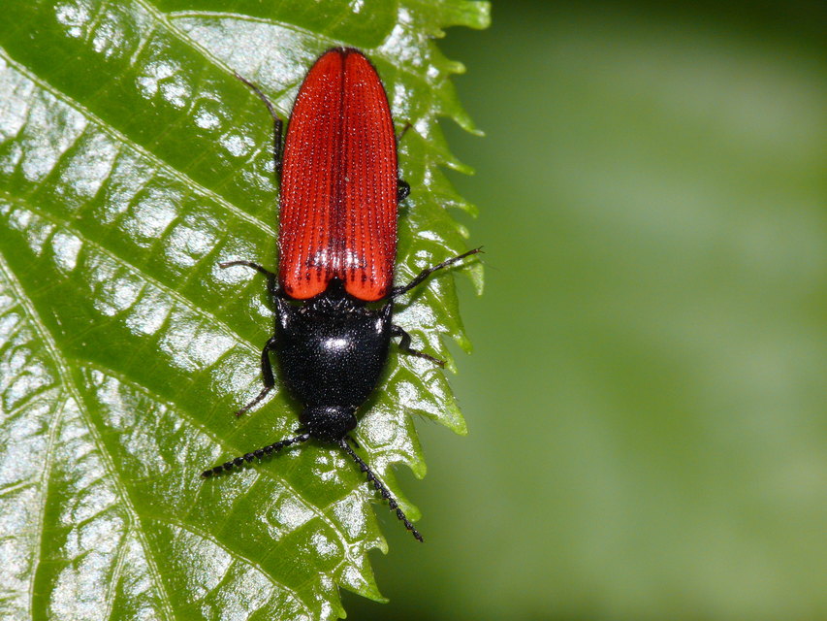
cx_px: 414
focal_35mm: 316
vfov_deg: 4.7
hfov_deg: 6.3
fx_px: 7551
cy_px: 310
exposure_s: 1/250
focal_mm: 66.8
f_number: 11
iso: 200
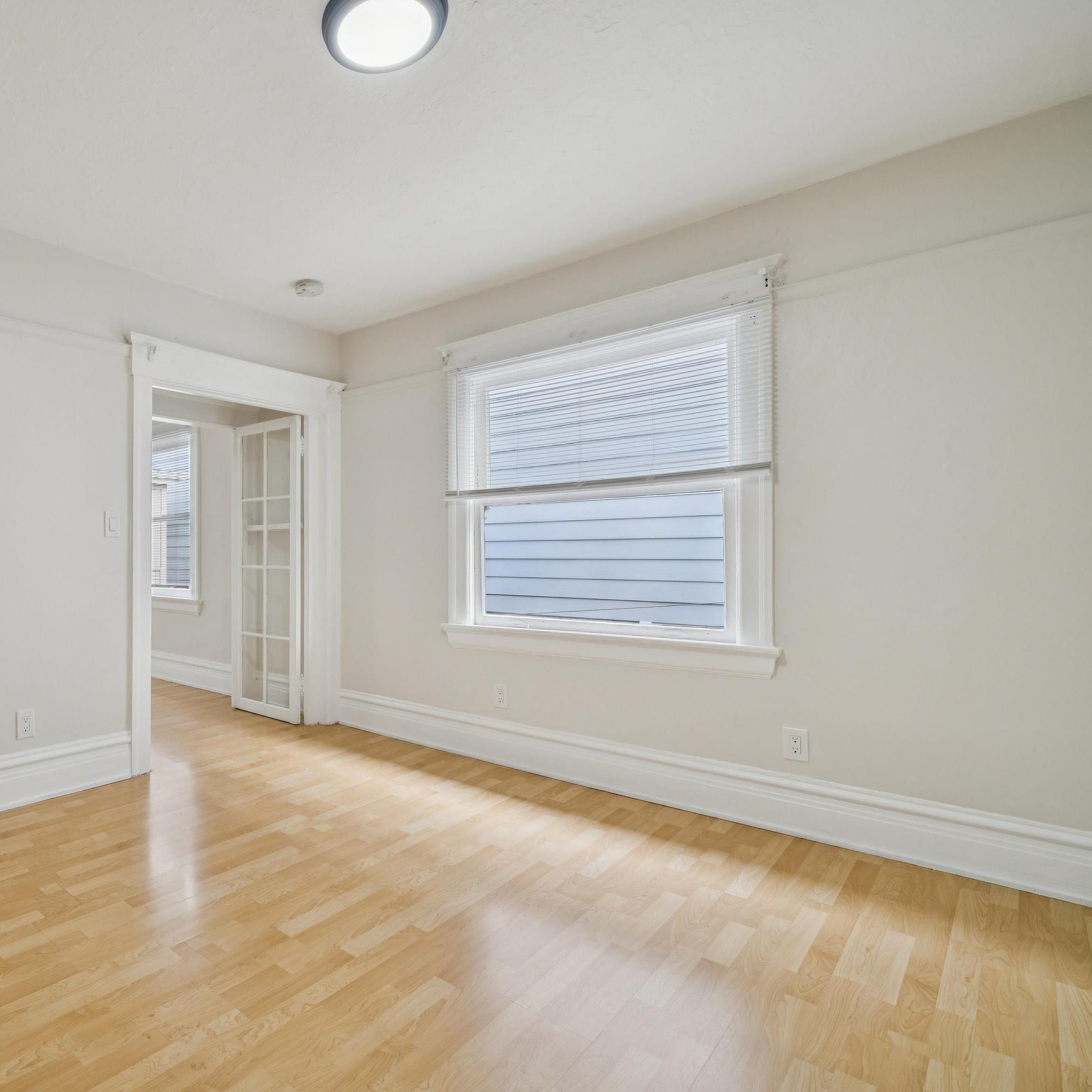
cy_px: 545
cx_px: 268
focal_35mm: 18
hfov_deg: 74.7
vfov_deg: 80.7
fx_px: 642
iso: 400
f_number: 9
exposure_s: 1/15
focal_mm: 14
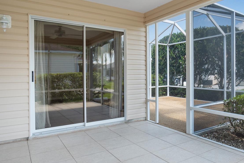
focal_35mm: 26
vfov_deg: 49.5
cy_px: 74
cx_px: 159
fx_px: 176
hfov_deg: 67.9
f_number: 8
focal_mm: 12
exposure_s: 1/15
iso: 320
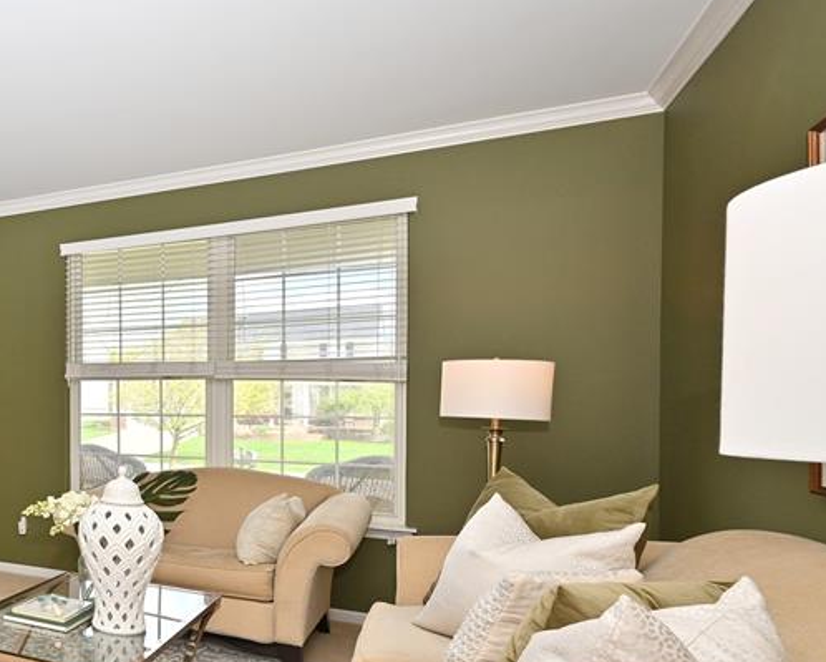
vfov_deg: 52.6
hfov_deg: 52.0
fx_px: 660
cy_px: 418
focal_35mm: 27
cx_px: 12
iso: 320
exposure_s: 1/60
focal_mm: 14
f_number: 9
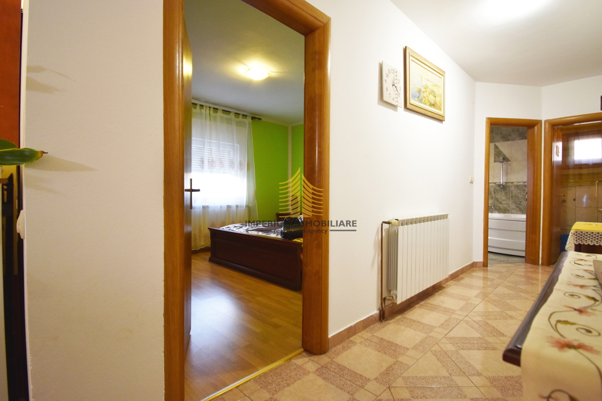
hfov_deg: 100.4
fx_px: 251
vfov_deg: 77.3
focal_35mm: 15
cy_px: 200
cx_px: 301
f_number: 4.5
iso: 250
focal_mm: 10
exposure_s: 1/15
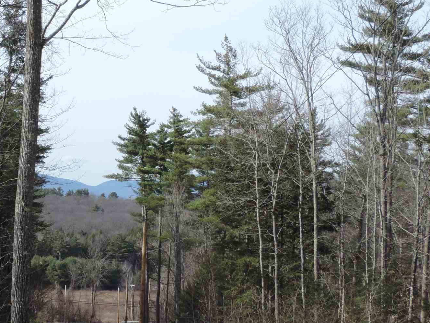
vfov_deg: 18.2
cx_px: 91
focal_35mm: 81
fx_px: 1006
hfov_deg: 23.8
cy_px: 186
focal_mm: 6.2
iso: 80
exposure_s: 1/640
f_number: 3.3
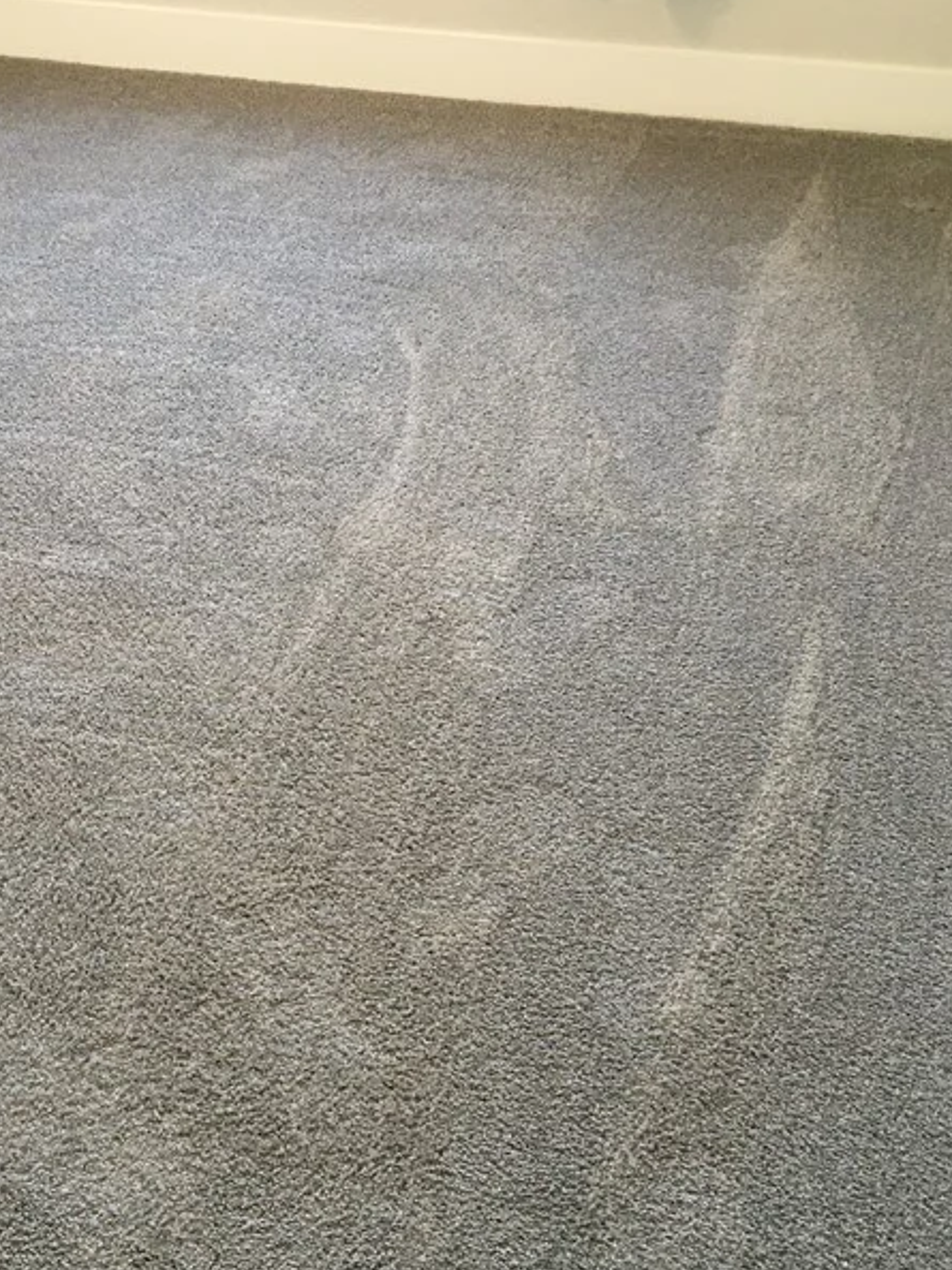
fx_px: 1835
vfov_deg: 38.2
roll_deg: +0.8
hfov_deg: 28.6
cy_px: 644
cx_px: 231
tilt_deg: -33.0
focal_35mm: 50
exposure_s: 1/30
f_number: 2.2
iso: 40
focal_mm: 4.15
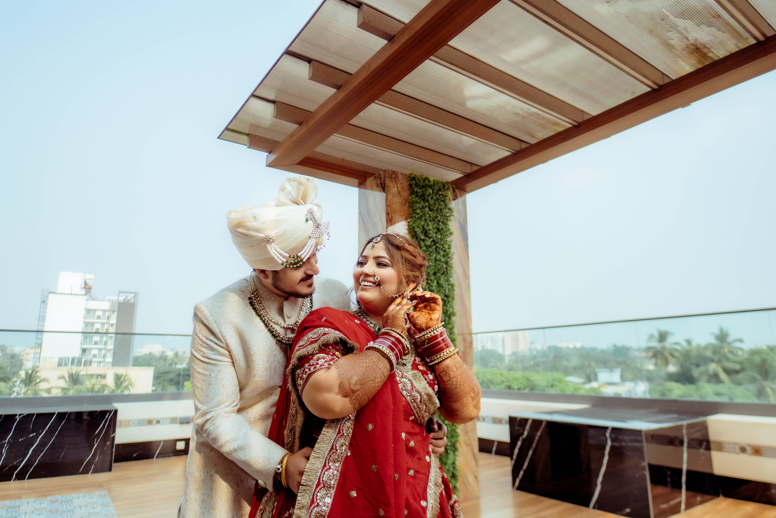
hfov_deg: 81.2
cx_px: 388
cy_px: 259
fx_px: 453
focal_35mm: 21
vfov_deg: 59.5
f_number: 2.8
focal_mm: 14
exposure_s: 1/1250
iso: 250
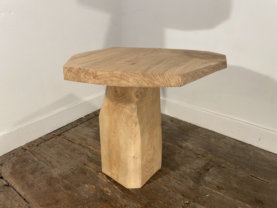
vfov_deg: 53.1
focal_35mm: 26
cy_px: 104
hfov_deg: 67.3
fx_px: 208
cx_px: 138
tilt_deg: -22.7
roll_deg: -2.5
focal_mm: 4.2
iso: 50
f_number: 1.6
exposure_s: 1/121
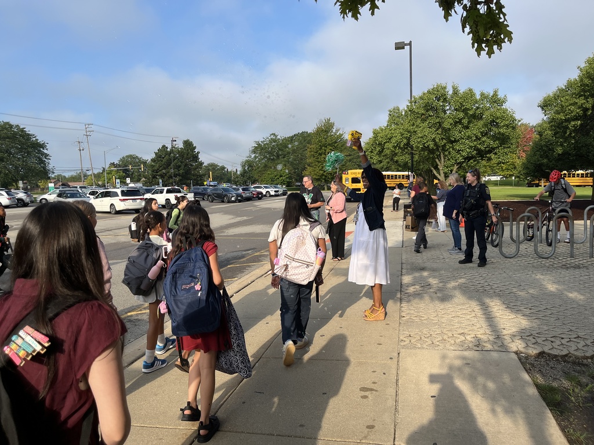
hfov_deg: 67.3
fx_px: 446
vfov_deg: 53.1
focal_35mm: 26
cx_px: 297
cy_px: 222
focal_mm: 5.1
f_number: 1.6
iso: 50
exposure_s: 1/2268
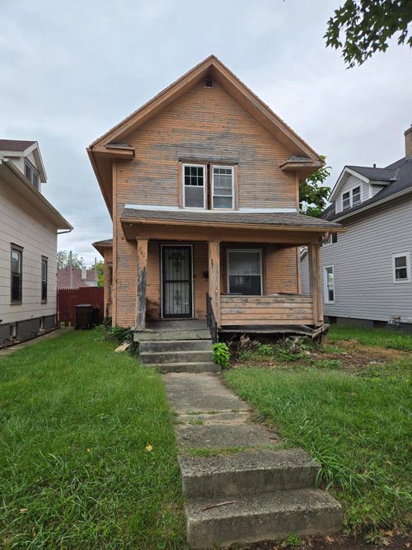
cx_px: 206
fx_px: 365
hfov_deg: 58.9
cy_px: 275
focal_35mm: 23
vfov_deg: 73.9
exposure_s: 1/679
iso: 25
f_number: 1.8
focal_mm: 5.4
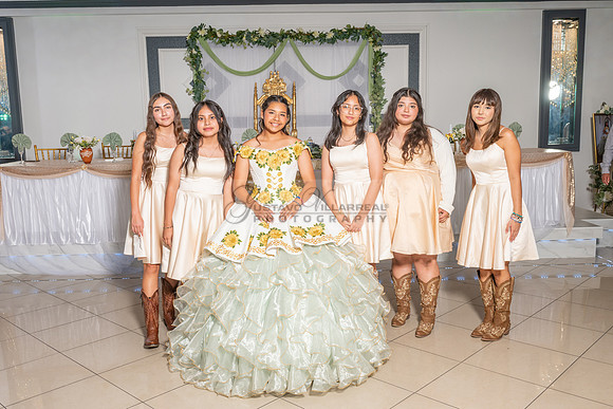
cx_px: 307
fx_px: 582
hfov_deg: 55.5
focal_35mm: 34
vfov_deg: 38.7
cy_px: 215
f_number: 6.3
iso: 200
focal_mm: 31
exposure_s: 1/200
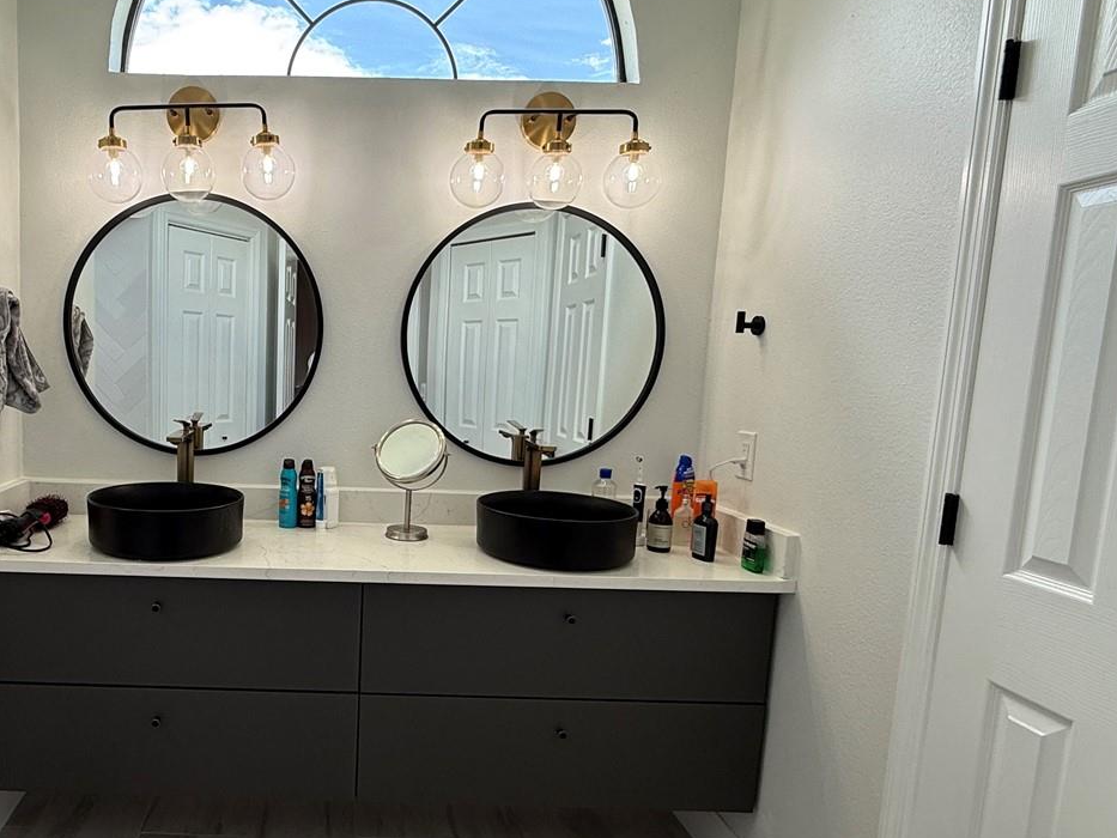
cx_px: 323
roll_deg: -1.4
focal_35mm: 24
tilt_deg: -7.6
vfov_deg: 56.8
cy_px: 451
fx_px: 775
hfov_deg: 68.4
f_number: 2.2
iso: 50
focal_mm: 2.22
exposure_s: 1/120
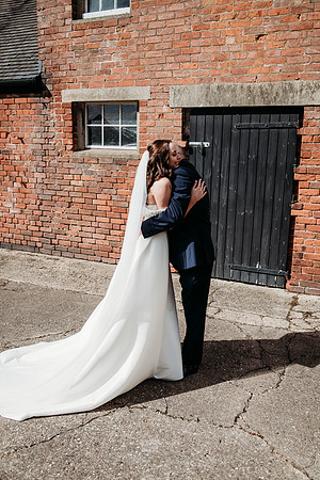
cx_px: 160
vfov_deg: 58.7
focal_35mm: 32
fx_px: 427
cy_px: 240
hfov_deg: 41.1
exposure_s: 1/500
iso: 64
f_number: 5.6
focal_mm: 32
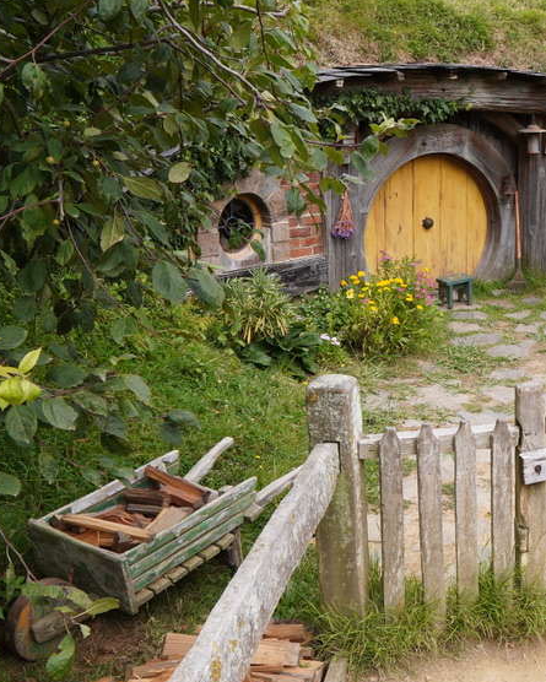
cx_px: 534
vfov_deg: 41.8
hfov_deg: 31.8
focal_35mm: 44
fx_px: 889
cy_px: 281
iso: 100
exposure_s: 1/100
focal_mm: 16
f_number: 9
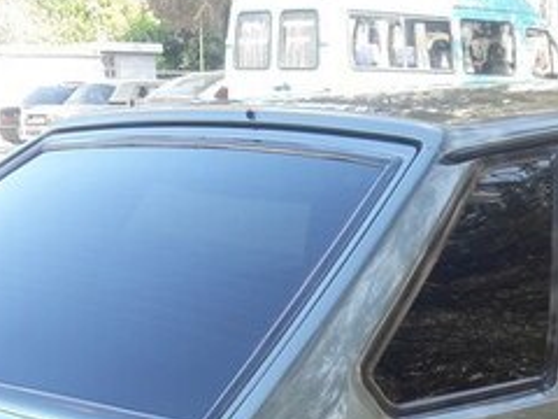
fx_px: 1241
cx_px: 400
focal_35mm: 77
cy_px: 506
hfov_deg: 25.1
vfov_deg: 18.1
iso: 40
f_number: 1.9
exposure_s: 1/185
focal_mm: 3.7
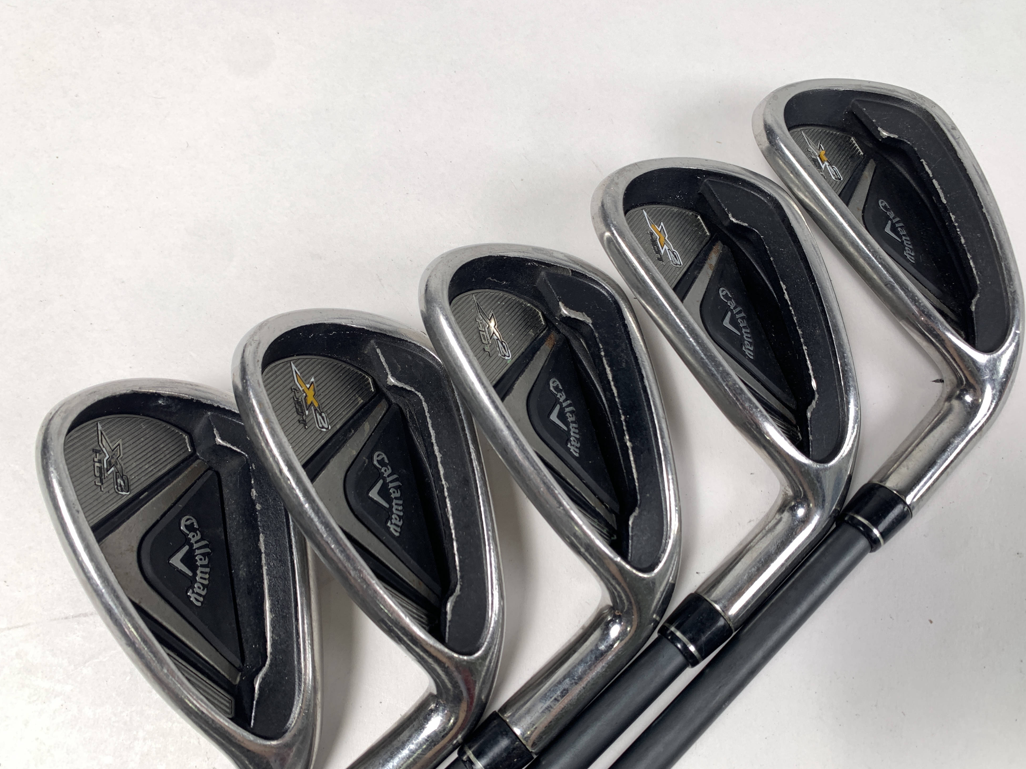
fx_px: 800
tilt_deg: -73.0
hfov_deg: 65.3
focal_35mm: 27
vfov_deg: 51.3
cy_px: 398
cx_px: 519
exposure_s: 1/120
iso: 25
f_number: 1.8
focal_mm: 4.25
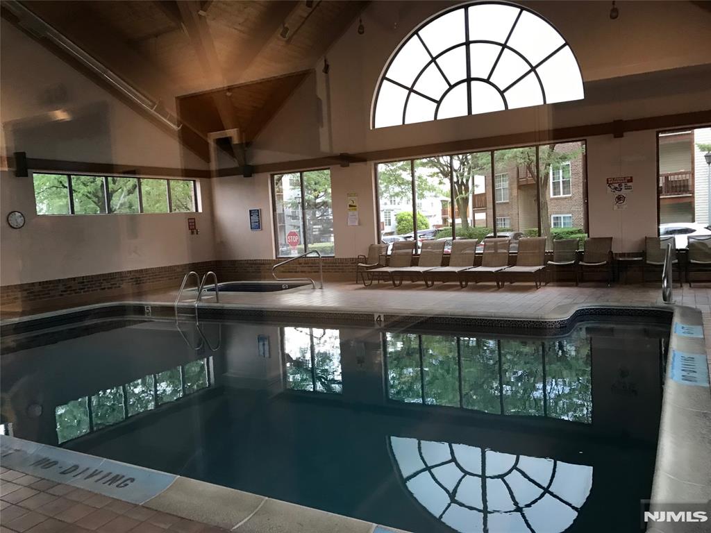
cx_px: 356
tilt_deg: -4.1
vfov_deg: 49.7
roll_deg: +3.3
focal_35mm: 28
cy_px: 266
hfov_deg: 63.4
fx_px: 575
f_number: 1.8
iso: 50
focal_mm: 3.99
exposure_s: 1/15
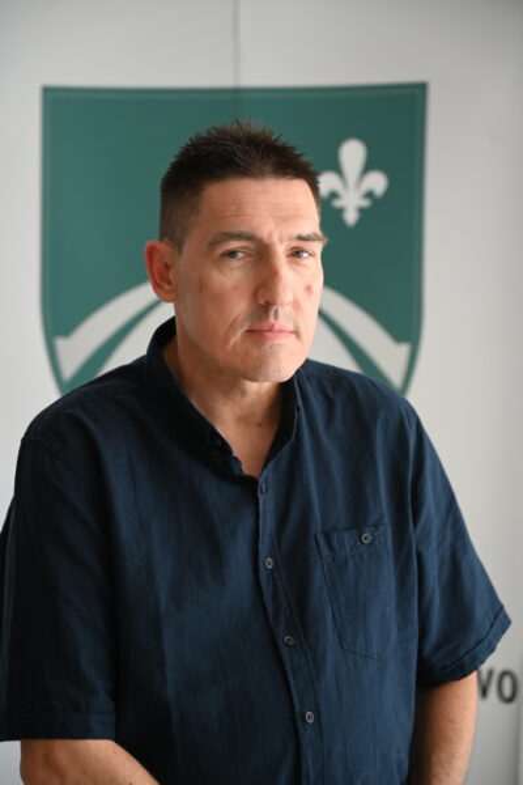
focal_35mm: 70
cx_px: 262
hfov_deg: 19.5
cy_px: 392
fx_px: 1525
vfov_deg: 28.8
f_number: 4
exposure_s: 1/200
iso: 800
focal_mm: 70
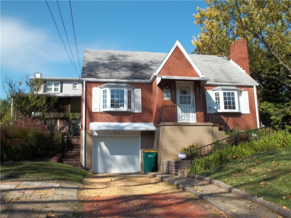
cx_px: 146
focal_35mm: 33
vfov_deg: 42.9
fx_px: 277
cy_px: 109
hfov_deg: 55.4
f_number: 8
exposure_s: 1/160
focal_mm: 5.9
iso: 64
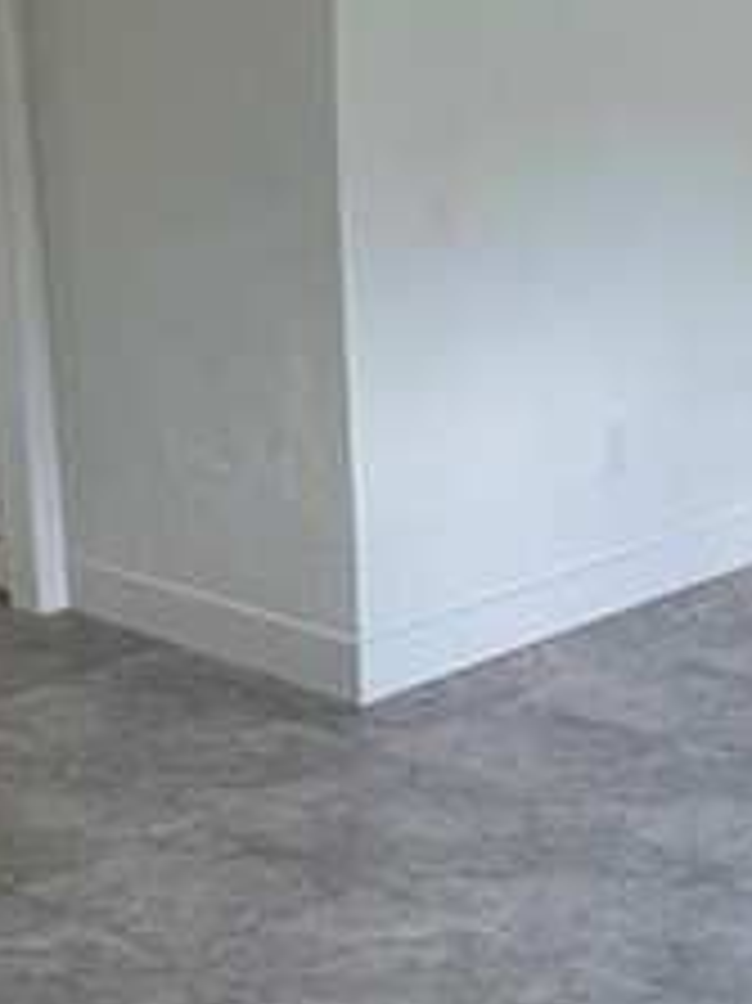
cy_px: 630
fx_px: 1943
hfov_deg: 21.9
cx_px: 302
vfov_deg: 28.9
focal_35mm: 67
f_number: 2.2
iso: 80
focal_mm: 2.22
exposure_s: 1/121
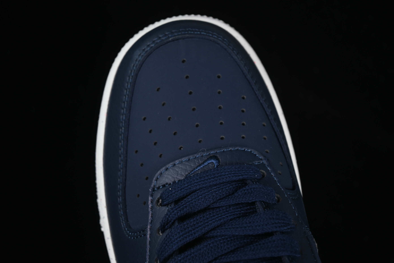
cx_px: 197
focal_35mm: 75
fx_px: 821
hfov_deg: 27.0
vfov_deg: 18.2
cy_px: 132
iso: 160
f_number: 6.3
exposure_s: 1/50
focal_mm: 50
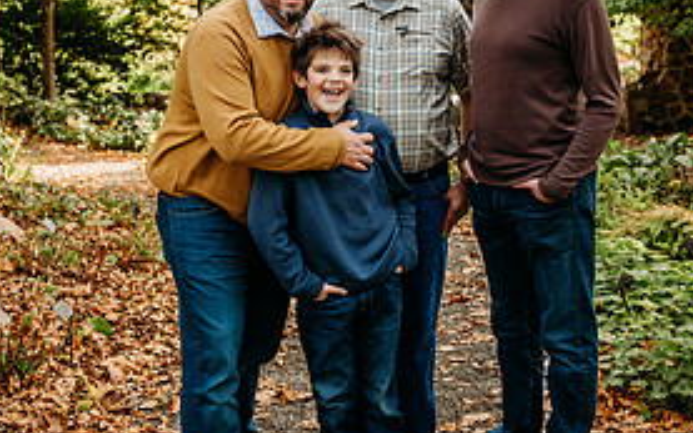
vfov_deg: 20.4
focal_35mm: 63
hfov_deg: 32.5
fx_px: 1190
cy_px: 93
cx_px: 343
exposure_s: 1/320
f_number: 4
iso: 500
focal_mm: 38
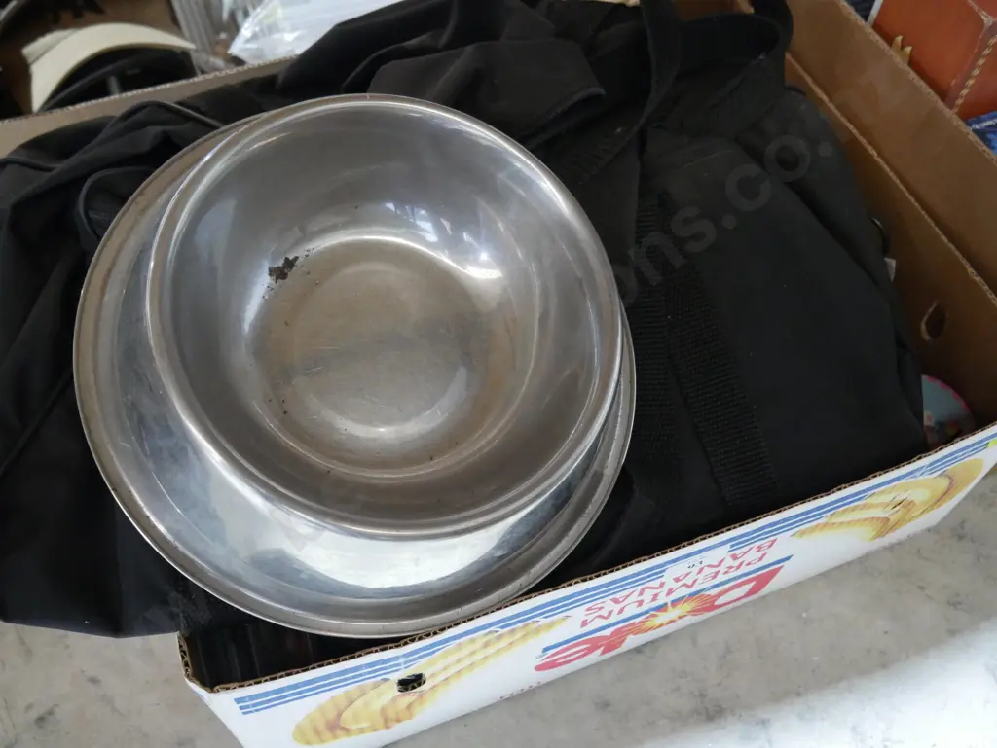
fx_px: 922
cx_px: 498
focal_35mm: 32
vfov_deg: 44.2
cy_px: 374
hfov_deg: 56.8
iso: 3200
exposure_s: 1/60
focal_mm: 16
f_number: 3.6
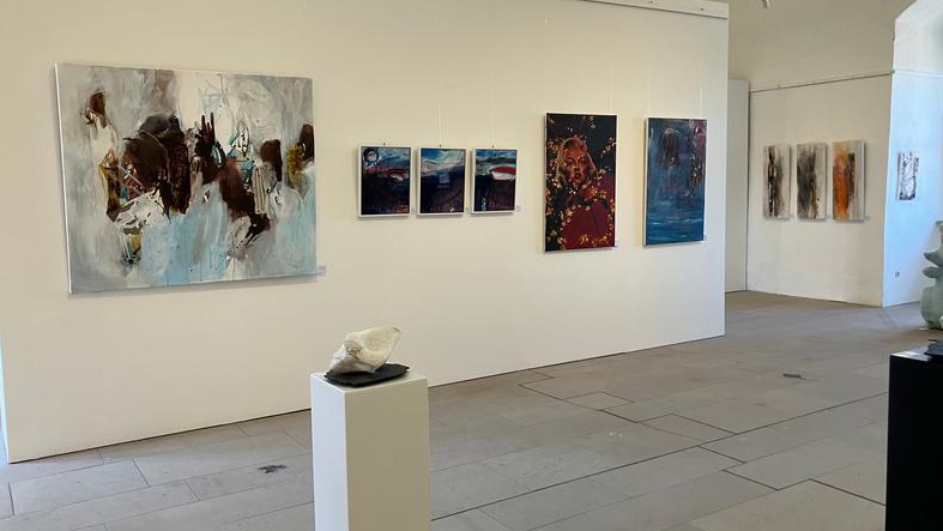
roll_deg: +1.2
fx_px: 775
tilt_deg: -4.7
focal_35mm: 31
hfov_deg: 62.6
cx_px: 478
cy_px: 267
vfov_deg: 37.8
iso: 50
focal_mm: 3.99
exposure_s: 1/50
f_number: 1.8
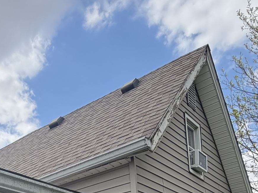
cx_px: 11
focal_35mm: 49
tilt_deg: +3.6
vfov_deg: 24.3
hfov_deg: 35.8
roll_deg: +1.7
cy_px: 276
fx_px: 365
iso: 32
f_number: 2.2
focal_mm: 2.22
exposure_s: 1/770
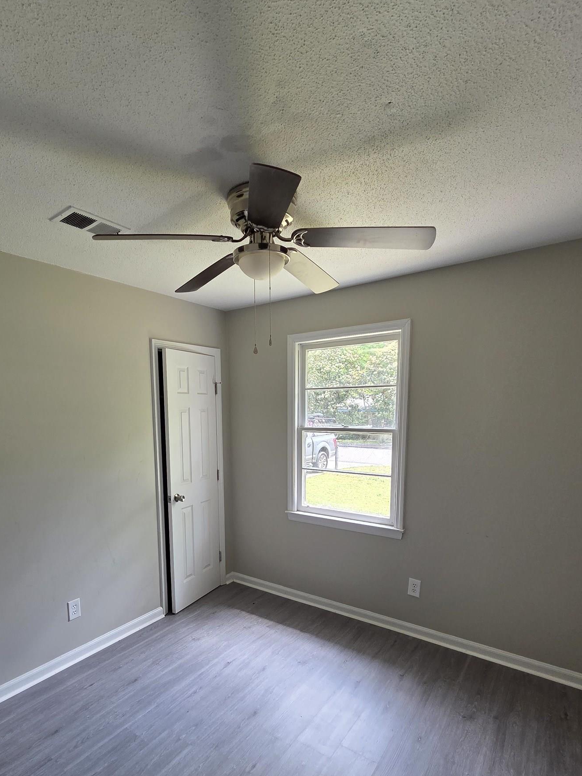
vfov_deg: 90.0
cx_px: 245
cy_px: 461
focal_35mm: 17
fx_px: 381
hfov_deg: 74.2
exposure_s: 1/120
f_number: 2.2
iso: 100
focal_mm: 2.2
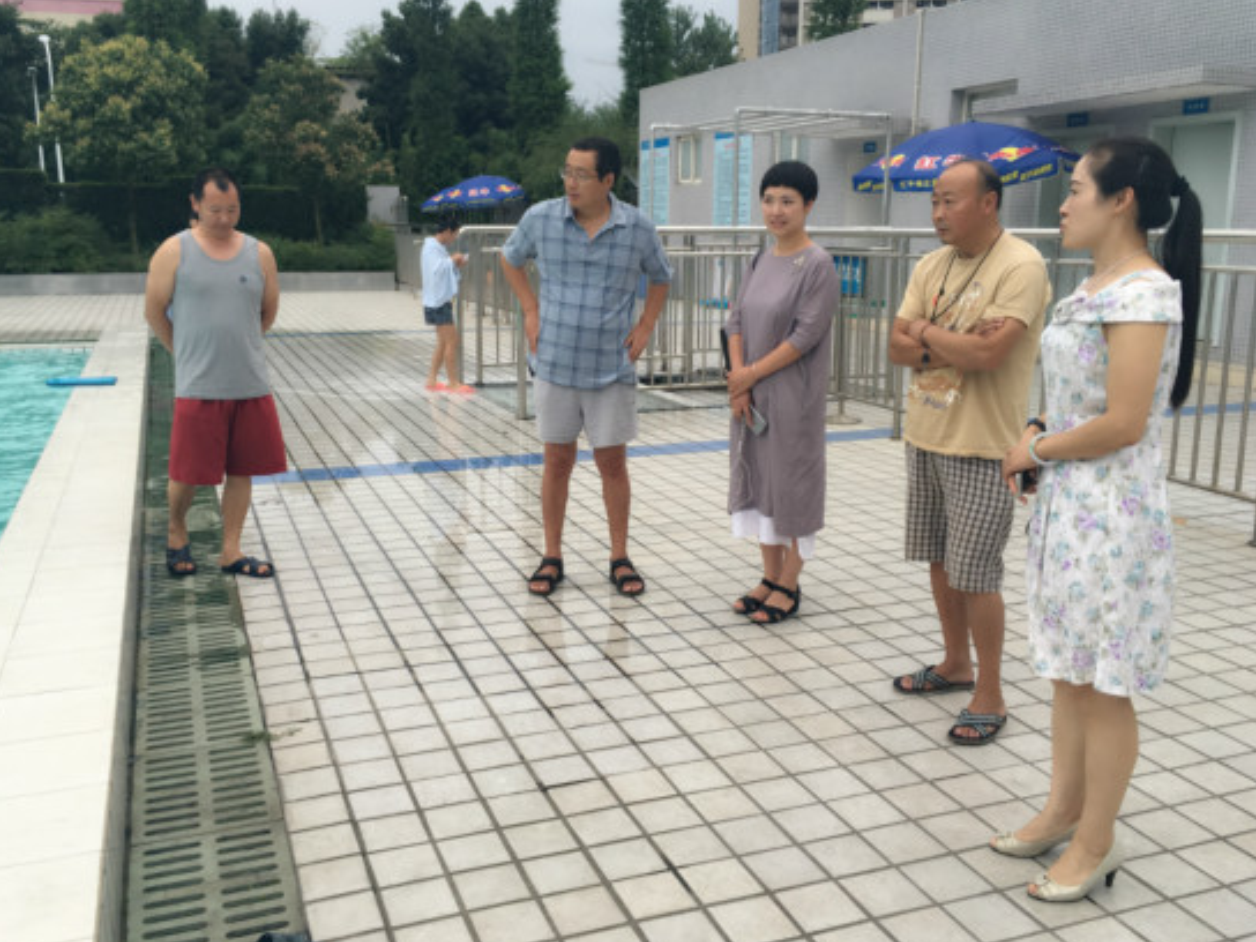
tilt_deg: -11.4
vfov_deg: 44.1
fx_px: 1161
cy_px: 443
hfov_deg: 56.8
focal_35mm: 32
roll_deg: -0.4
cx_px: 607
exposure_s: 1/146
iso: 25
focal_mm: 4.15
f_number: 2.2
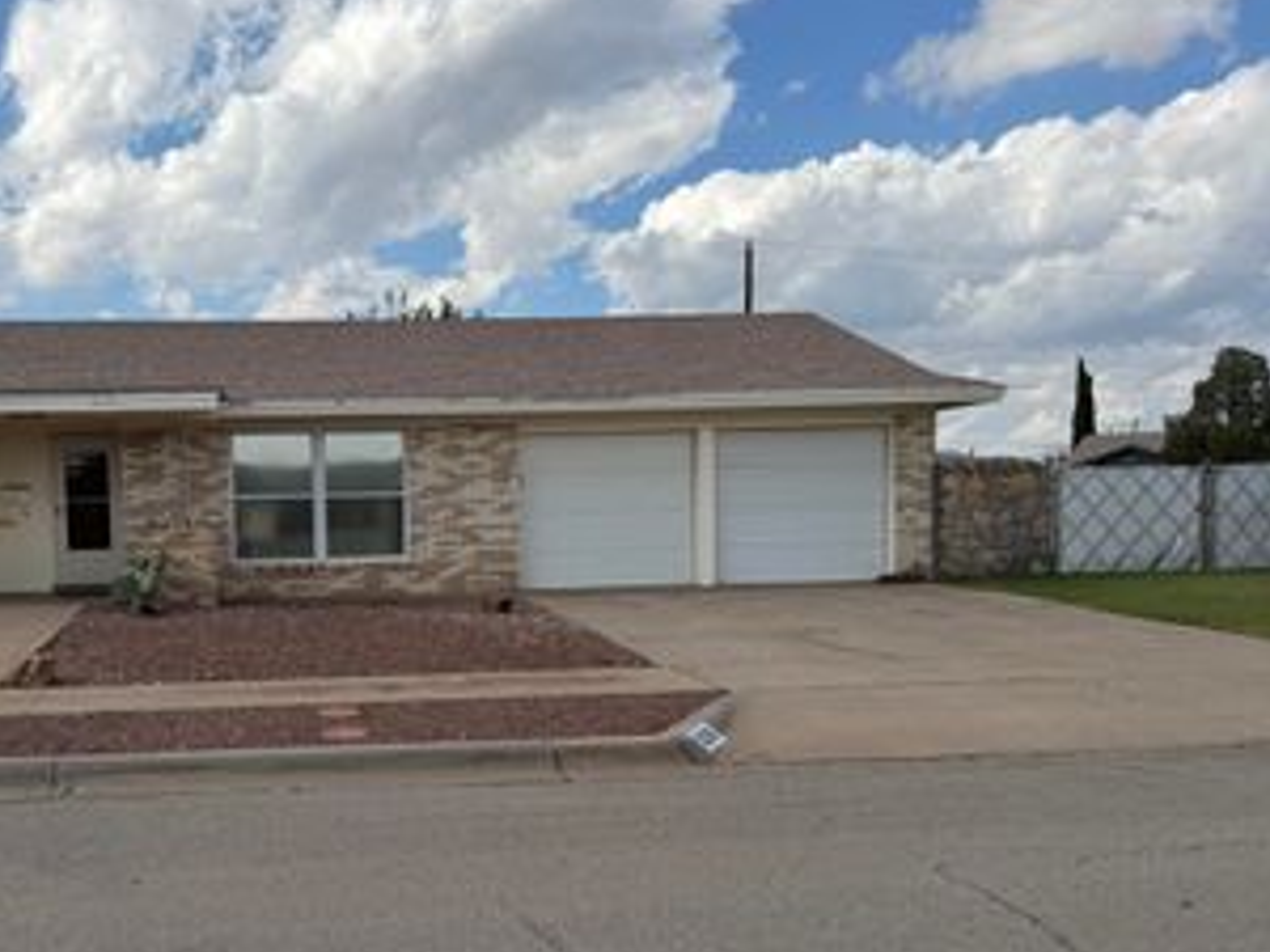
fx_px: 1468
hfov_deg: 45.7
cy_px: 628
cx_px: 373
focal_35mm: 40
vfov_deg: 35.6
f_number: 1.78
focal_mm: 6.76
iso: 80
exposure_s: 1/5714
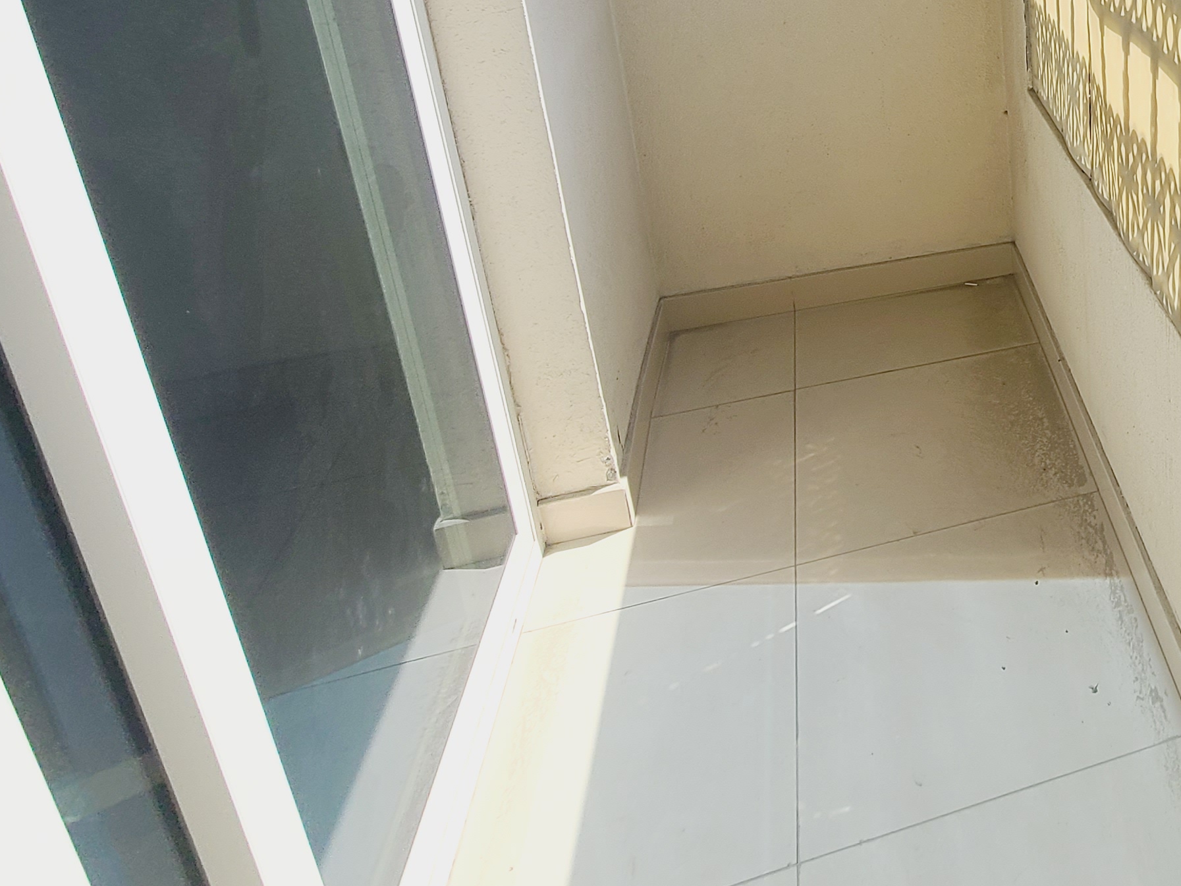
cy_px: 50
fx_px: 989
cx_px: 1217
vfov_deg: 43.1
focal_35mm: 29
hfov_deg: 48.8
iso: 64
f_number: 2.2
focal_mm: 2.2
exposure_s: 1/1645
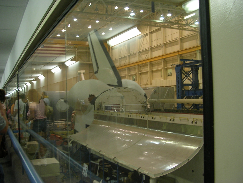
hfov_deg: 49.0
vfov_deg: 37.7
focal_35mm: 38
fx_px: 267
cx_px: 122
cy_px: 92
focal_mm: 5.8
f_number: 2.8
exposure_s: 1/16.4
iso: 50
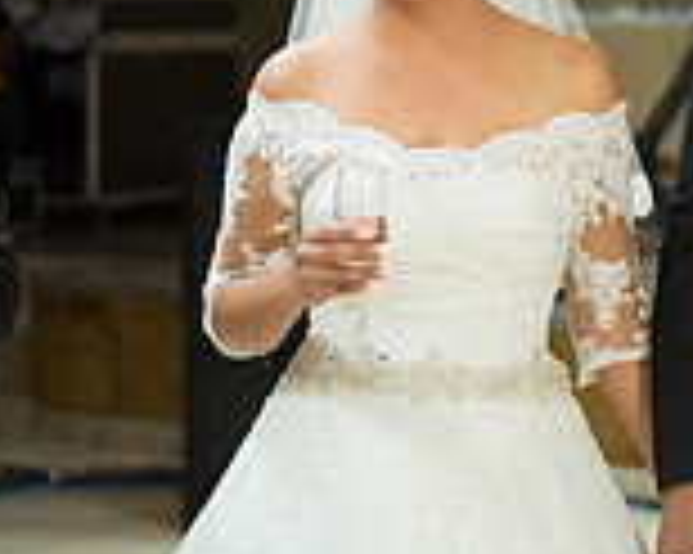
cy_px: 43
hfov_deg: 10.9
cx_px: 562
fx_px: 3628
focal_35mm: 177
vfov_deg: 8.7
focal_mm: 50
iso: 1600
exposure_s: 1/160
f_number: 1.8
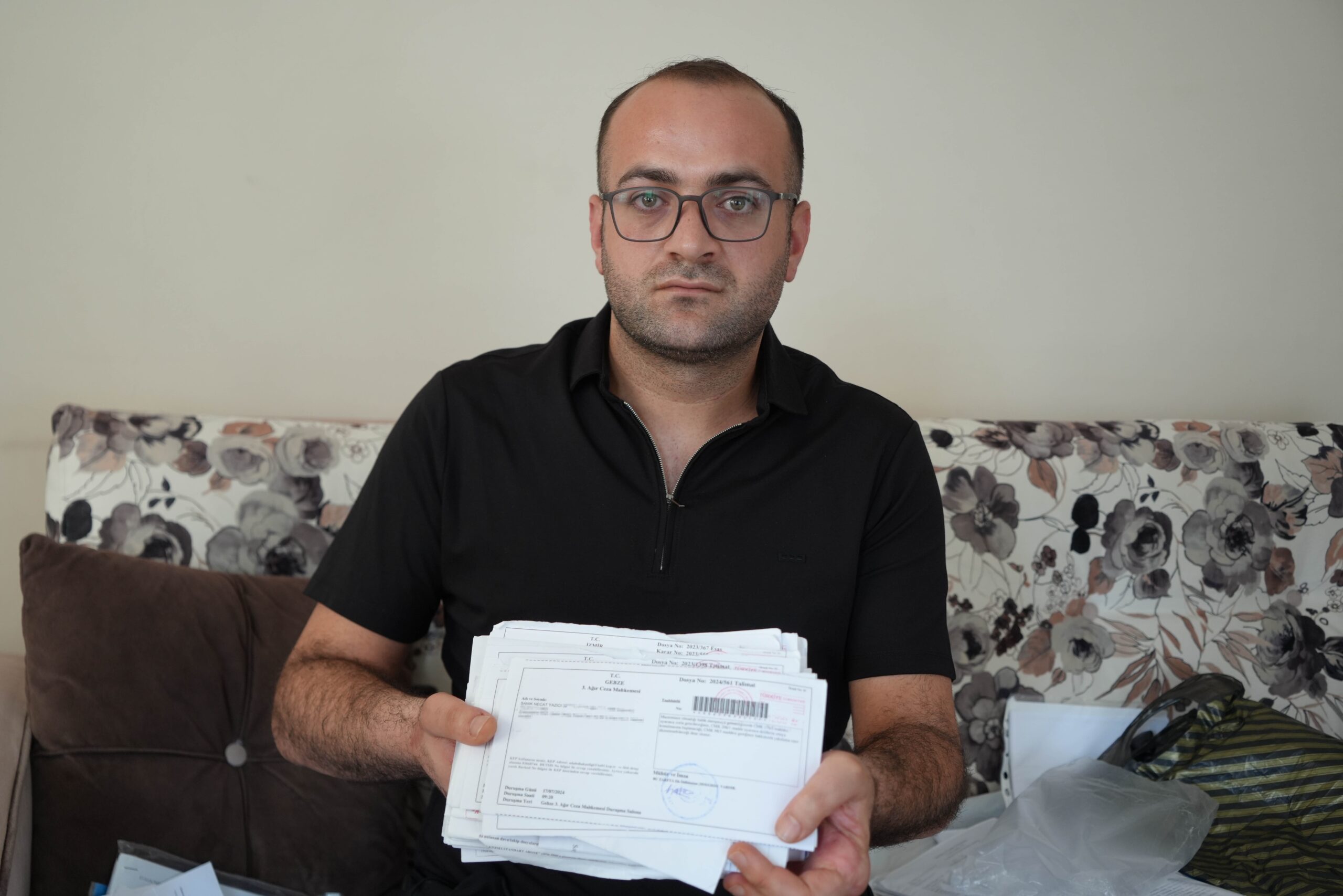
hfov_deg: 47.4
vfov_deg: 32.6
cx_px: 672
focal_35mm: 41
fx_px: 1530
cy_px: 448
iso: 1000
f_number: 4
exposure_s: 1/160
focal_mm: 41
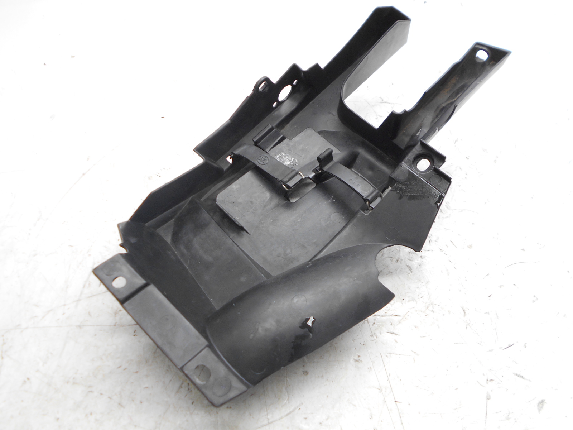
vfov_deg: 46.8
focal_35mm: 30
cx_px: 286
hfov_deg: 60.0
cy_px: 215
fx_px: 497
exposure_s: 1/30
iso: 110
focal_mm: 5.1
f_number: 3.4
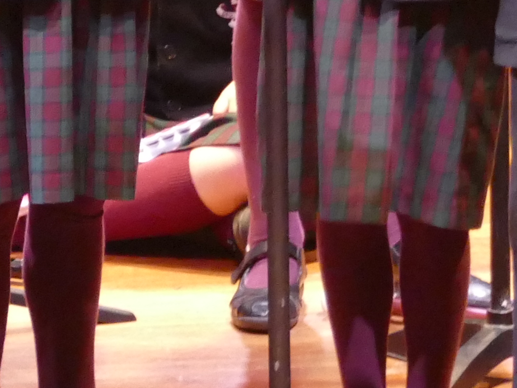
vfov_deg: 1.4
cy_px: -472
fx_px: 15697
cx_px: 1156
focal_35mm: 1051
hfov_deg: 1.9
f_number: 4
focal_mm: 76.94
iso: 1600
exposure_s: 1/30
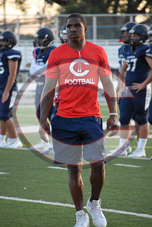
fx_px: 1899
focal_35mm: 300
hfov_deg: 4.6
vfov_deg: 6.9
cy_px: 114
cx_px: 76
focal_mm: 200
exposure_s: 1/500
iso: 3200
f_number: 5.3
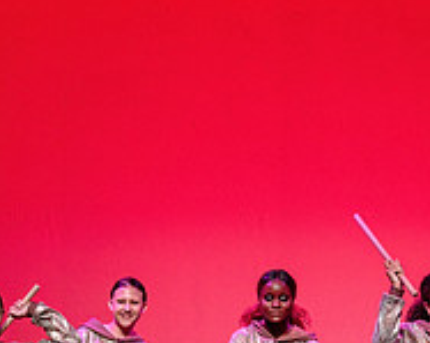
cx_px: 348
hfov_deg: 7.3
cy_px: 377
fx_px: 3380
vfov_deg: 5.8
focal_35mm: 266
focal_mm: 82
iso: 1600
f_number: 2.8
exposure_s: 1/500
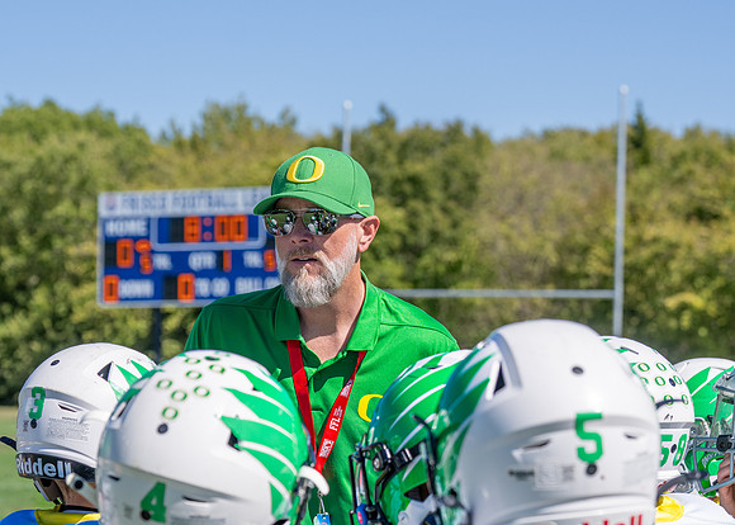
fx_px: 2287
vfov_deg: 13.1
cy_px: 267
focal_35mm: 110
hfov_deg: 18.3
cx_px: 339
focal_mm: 70
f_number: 4.5
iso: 160
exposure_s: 1/1600
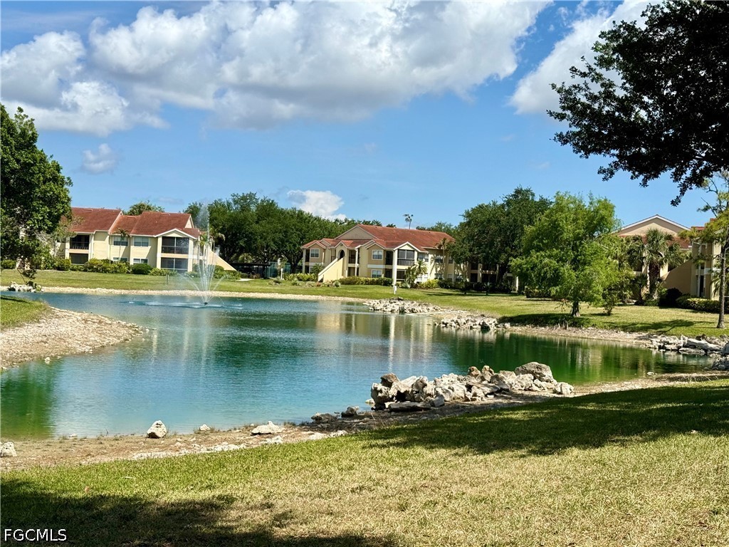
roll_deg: -2.2
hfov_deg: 39.7
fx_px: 1011
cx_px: 364
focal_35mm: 48
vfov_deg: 30.3
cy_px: 274
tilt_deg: +0.3
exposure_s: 1/7143
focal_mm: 6.76
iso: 64
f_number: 1.78
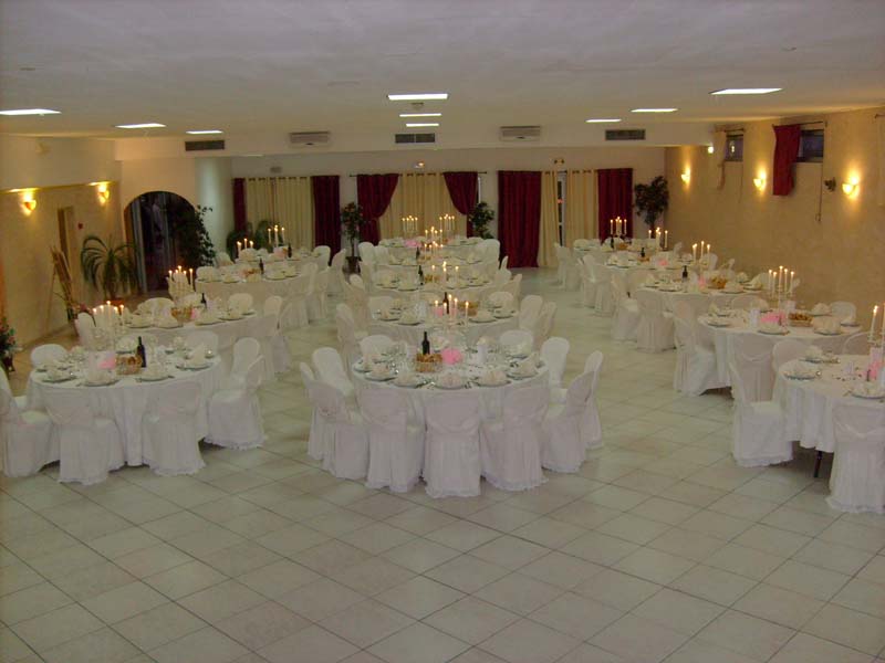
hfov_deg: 52.6
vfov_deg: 40.7
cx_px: 442
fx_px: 895
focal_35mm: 35
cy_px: 332
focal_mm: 5.8
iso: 100
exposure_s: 1/45
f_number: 2.8
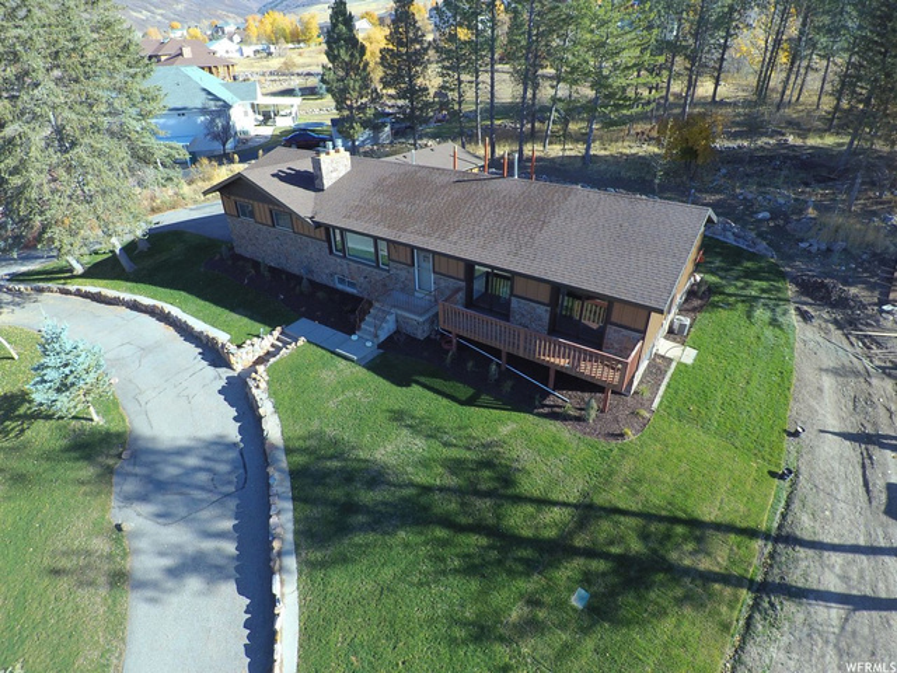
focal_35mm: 17
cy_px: 336
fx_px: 441
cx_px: 448
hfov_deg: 91.0
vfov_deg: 74.7
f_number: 2.8
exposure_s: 1/321
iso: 100
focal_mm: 3.15
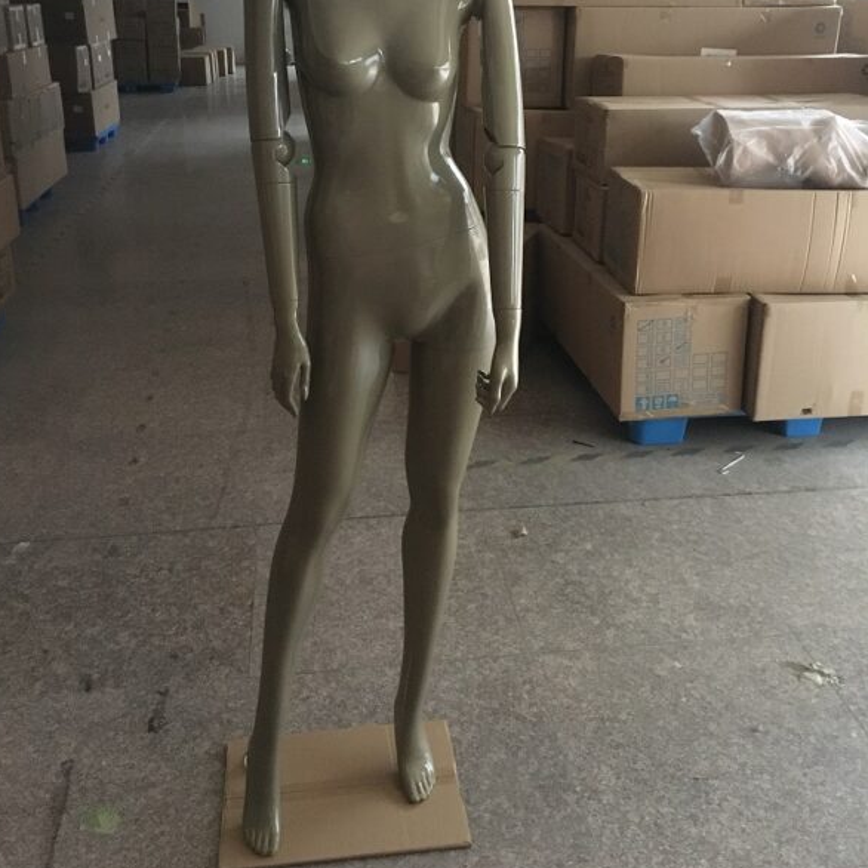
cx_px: 427
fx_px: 993
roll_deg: +0.0
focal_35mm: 35
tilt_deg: -16.2
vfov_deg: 46.5
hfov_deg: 47.2
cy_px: 296
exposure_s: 1/17
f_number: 2.2
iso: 500
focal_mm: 4.15
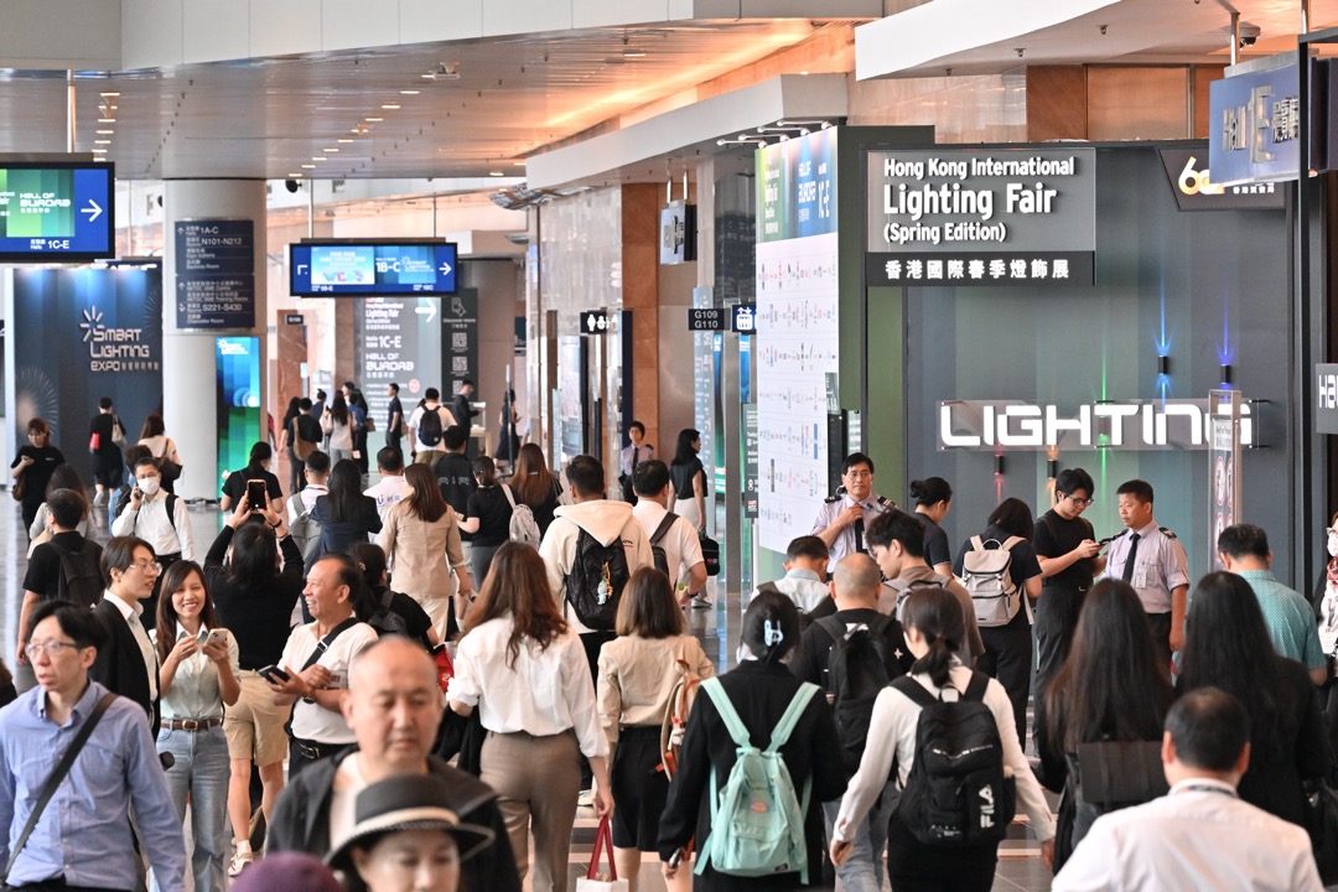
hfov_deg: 11.4
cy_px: 446
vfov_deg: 7.6
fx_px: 6689
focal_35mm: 180
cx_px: 669
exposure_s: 1/160
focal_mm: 120
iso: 1250
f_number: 5.6
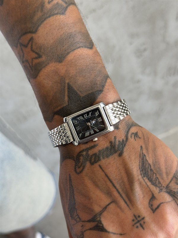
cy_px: 119
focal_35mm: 48
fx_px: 329
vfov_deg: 39.7
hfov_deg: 30.3
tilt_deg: -58.8
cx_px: 89
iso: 125
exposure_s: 1/239
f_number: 1.78
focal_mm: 6.76
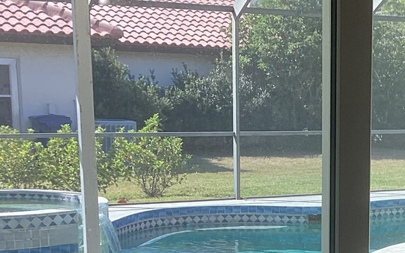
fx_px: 1004
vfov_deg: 14.0
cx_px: 386
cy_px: 283
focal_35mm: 91
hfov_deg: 22.1
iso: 25
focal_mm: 3.3
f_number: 2.4
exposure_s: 1/204
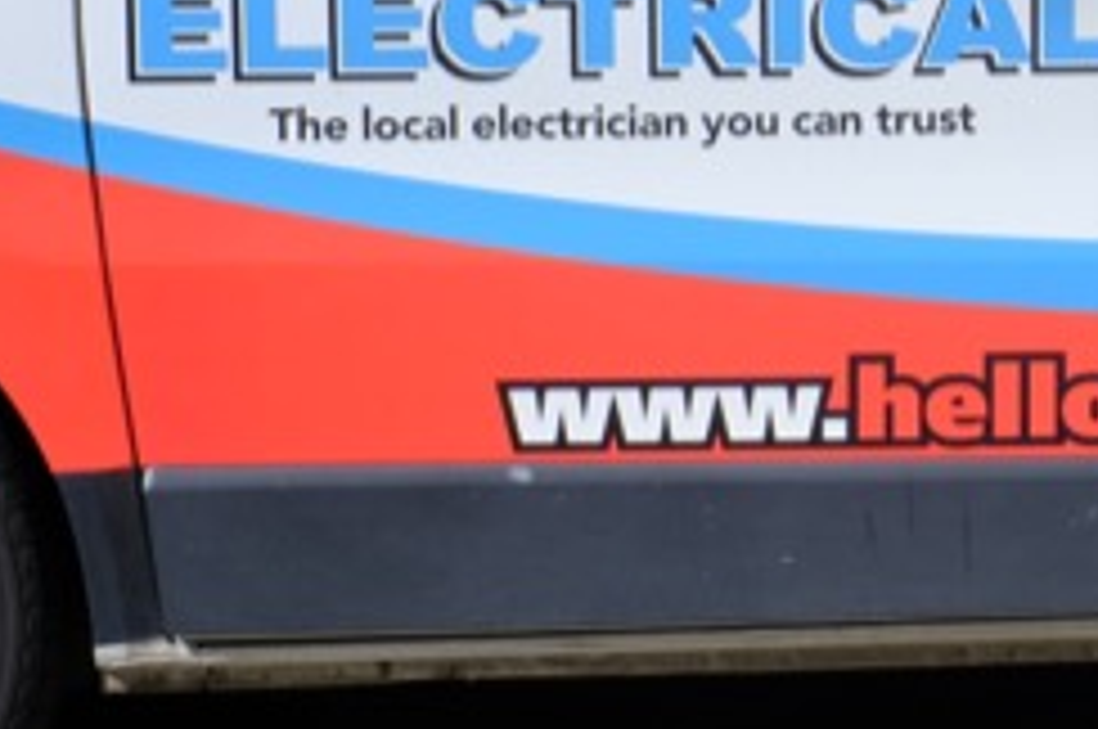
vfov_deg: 7.8
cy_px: -173
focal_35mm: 174
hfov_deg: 11.3
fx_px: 5300
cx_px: 1706
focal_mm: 35
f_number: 9
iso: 320
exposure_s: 1/250
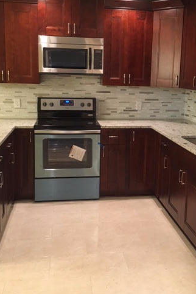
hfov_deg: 33.3
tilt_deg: -8.8
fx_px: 327
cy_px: 125
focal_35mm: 40
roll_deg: -1.2
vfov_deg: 48.3
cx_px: 115
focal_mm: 4.15
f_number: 2.2
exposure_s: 1/24
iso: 200
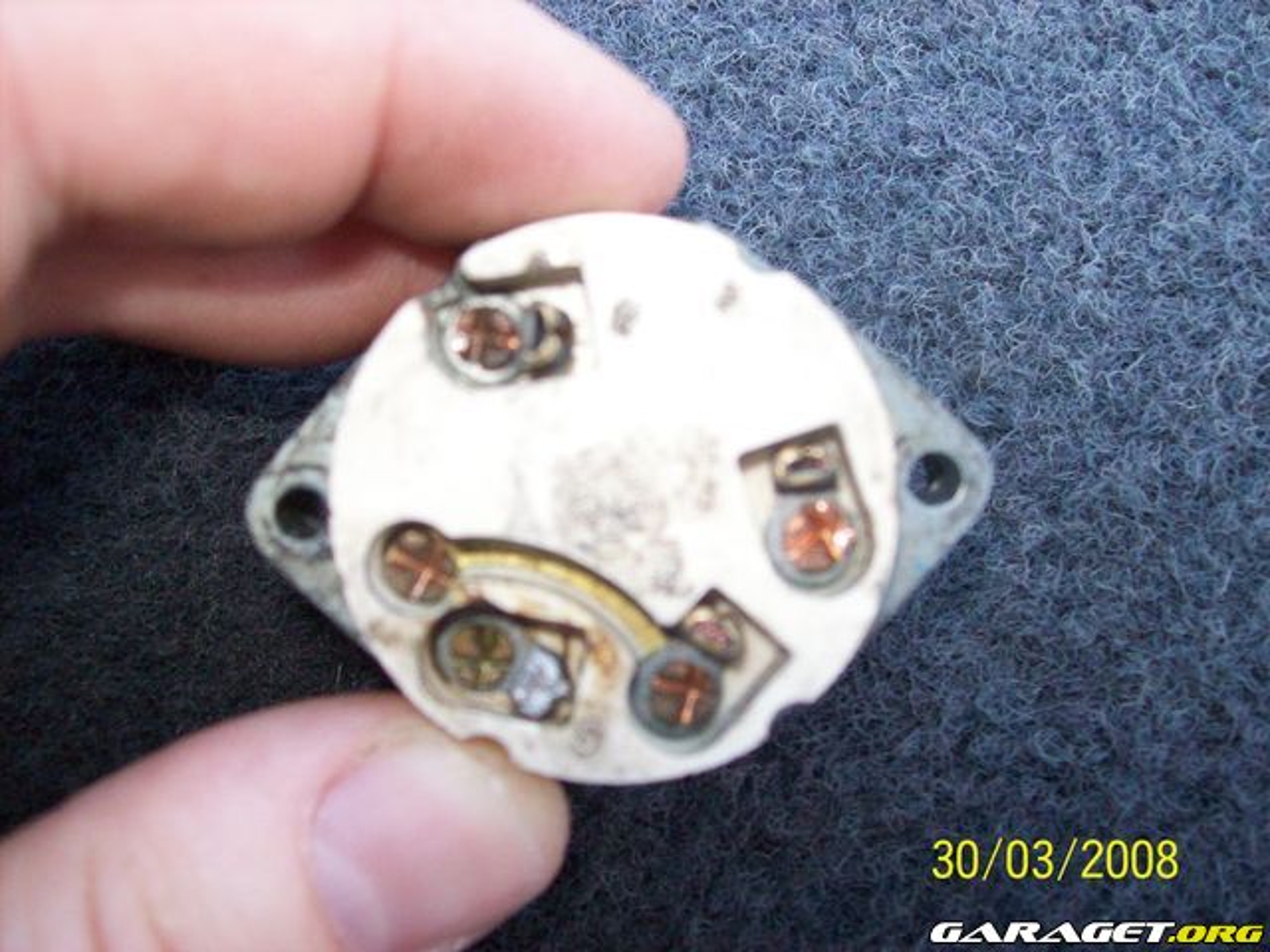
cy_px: 476
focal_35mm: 36
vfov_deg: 39.7
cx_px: 635
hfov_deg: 51.4
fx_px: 1321
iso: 200
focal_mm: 6
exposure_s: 1/143
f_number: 2.7
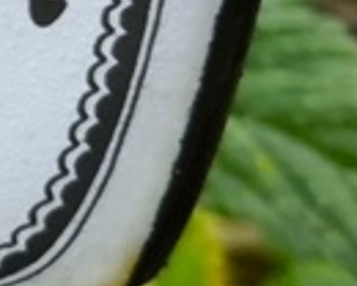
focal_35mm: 300
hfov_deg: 6.0
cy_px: -236
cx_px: -715
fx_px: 3170
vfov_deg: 5.1
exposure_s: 1/50
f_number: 1.7
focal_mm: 4.71
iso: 100
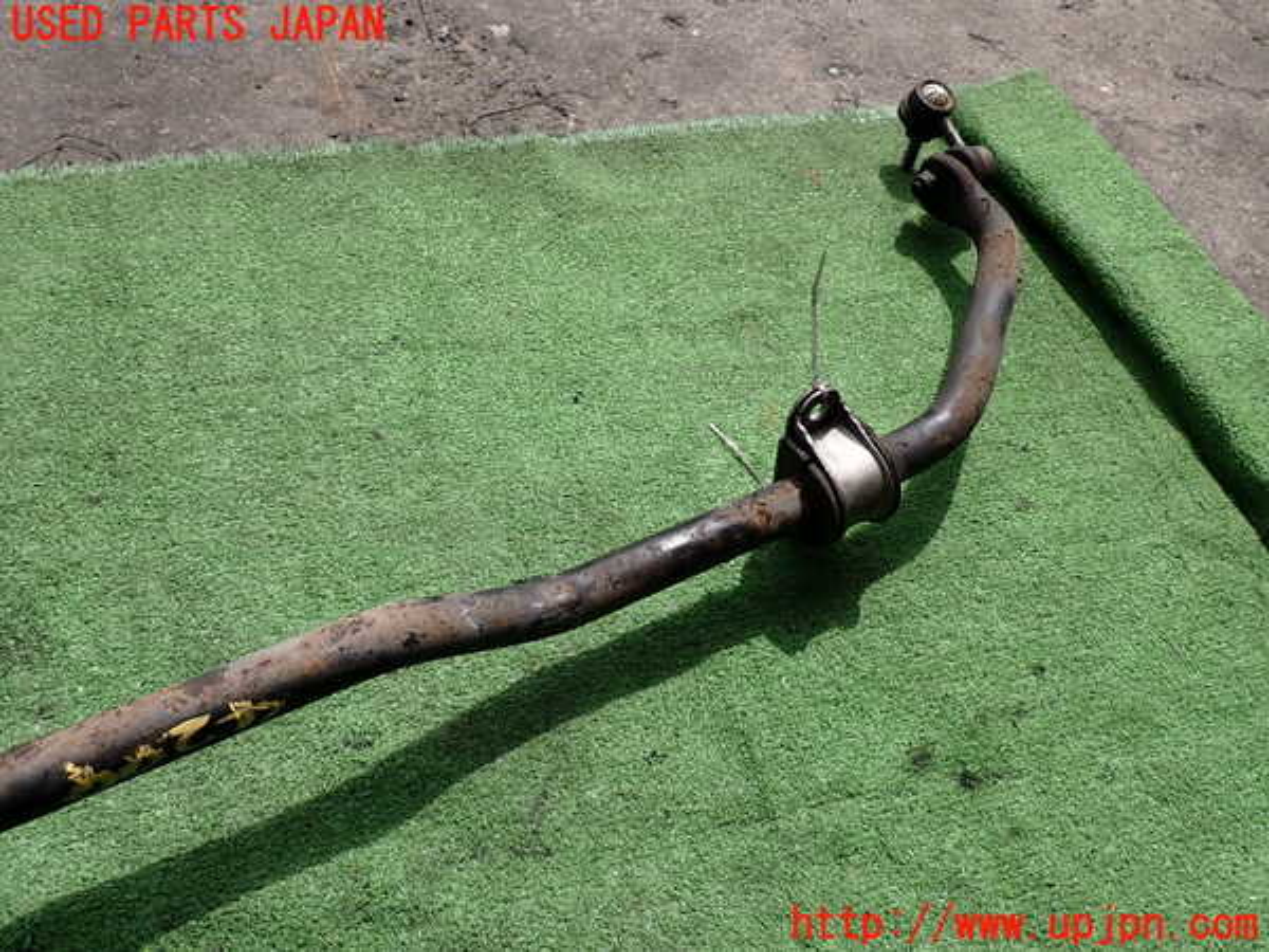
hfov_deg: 69.4
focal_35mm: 25
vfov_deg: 54.9
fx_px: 916
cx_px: 634
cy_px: 476
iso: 100
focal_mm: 4.5
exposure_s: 1/160
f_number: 8
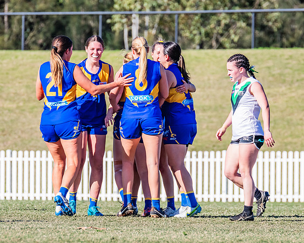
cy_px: 83
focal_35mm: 690
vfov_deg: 2.2
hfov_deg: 2.8
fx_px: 6203
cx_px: 97
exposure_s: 1/1250
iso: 640
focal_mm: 380
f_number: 9
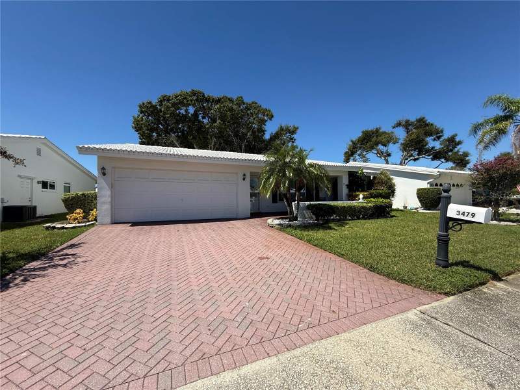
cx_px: 260
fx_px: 210
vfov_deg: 85.7
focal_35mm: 14
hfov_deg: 102.1
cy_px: 195
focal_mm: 2.22
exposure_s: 1/2165
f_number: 2.2
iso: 50
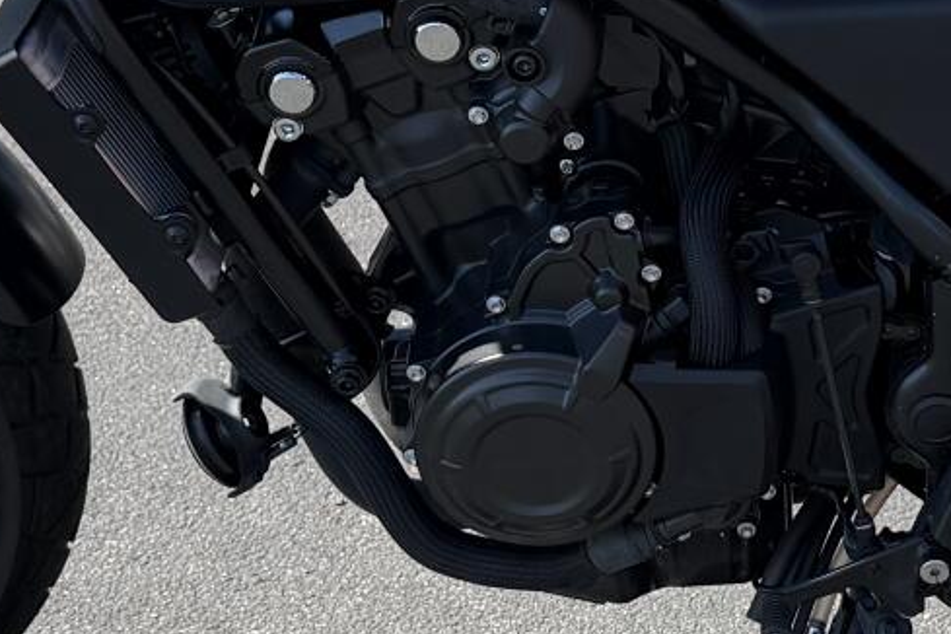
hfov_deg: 19.8
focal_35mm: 102
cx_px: 764
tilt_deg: -15.6
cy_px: 107
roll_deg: -0.7
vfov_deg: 13.3
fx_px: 2694
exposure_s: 1/1653
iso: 100
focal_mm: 6.76
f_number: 1.78
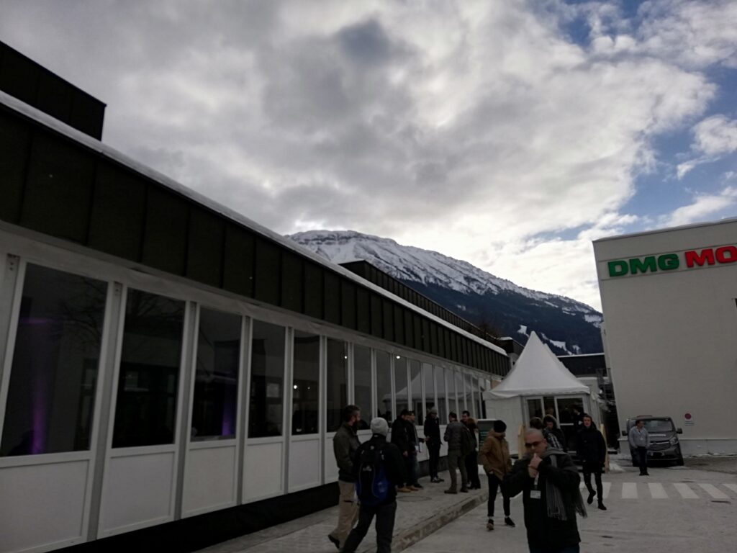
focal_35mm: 27
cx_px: 368
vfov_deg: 51.4
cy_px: 276
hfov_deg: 65.3
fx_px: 575
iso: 50
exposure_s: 1/1880
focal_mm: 3.81
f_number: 2.2
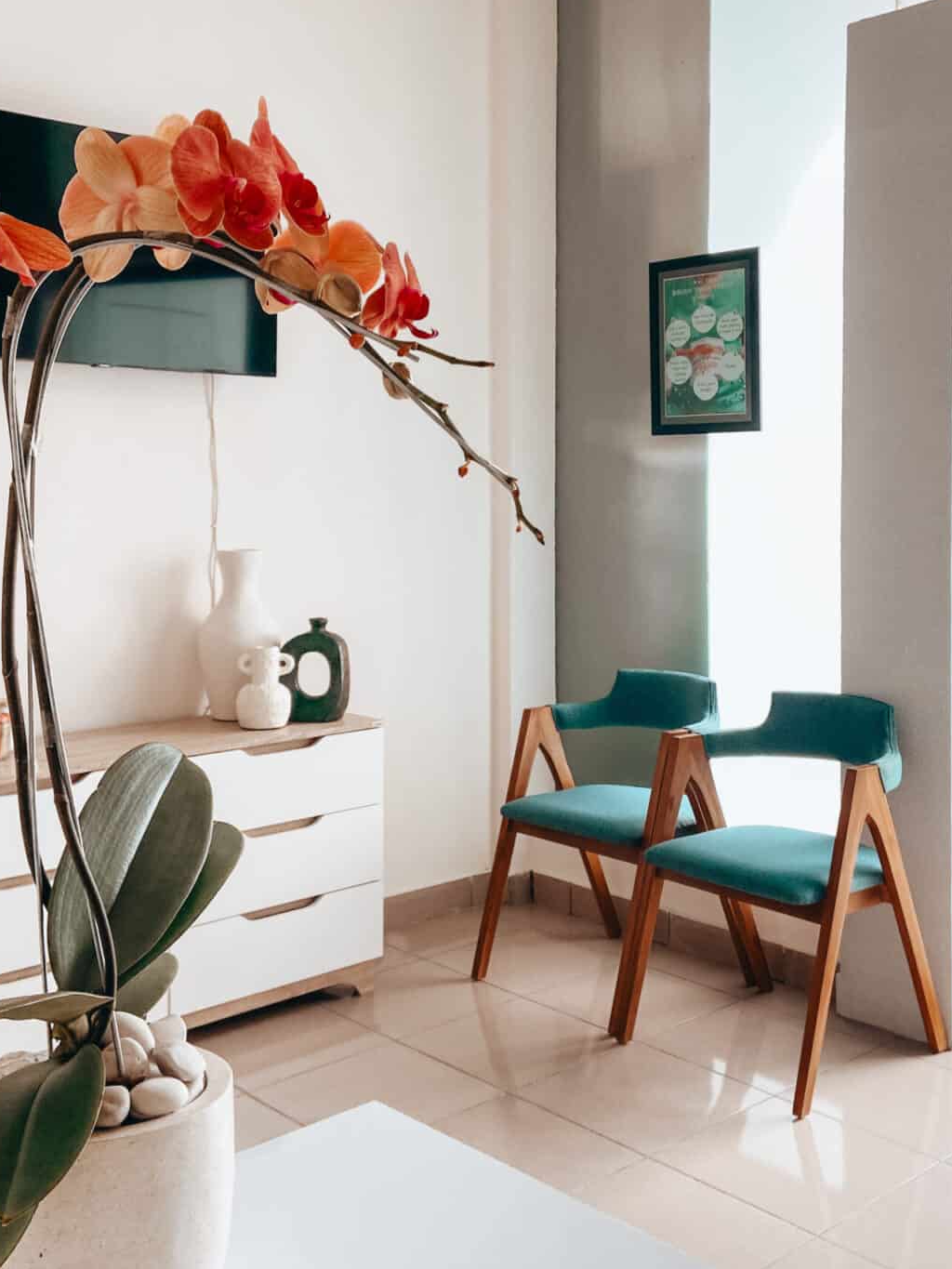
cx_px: 552
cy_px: 542
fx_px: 1430
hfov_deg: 36.7
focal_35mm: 39
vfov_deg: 47.7
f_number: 1.8
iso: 50
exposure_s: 1/120
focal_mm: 4.25
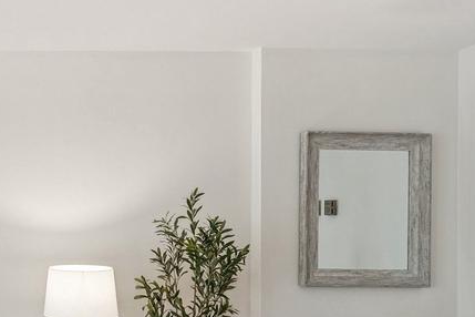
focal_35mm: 47
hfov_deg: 35.2
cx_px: -61
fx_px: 620
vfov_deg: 28.5
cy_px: 204
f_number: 9
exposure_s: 1/3
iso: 250
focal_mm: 14
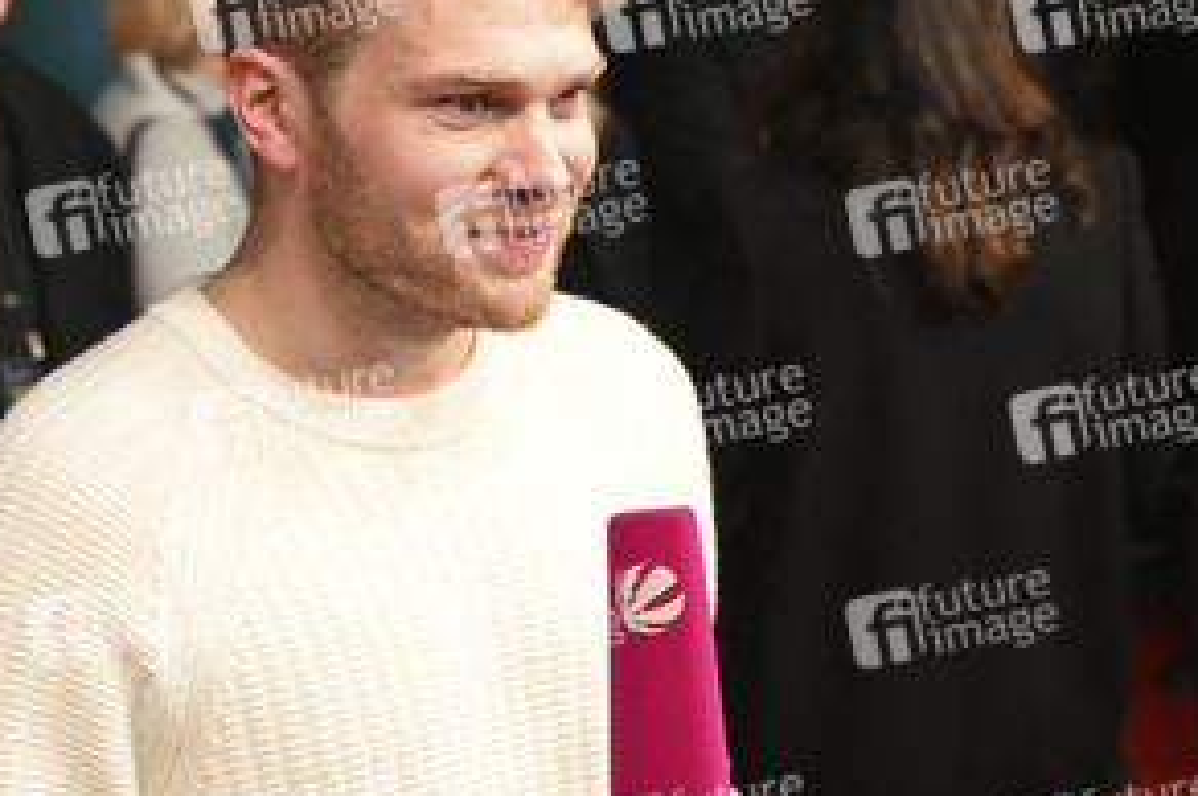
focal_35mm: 125
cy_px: 312
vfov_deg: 10.9
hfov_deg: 16.4
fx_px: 4155
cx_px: 597
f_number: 6.3
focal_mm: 81
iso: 800
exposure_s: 1/160
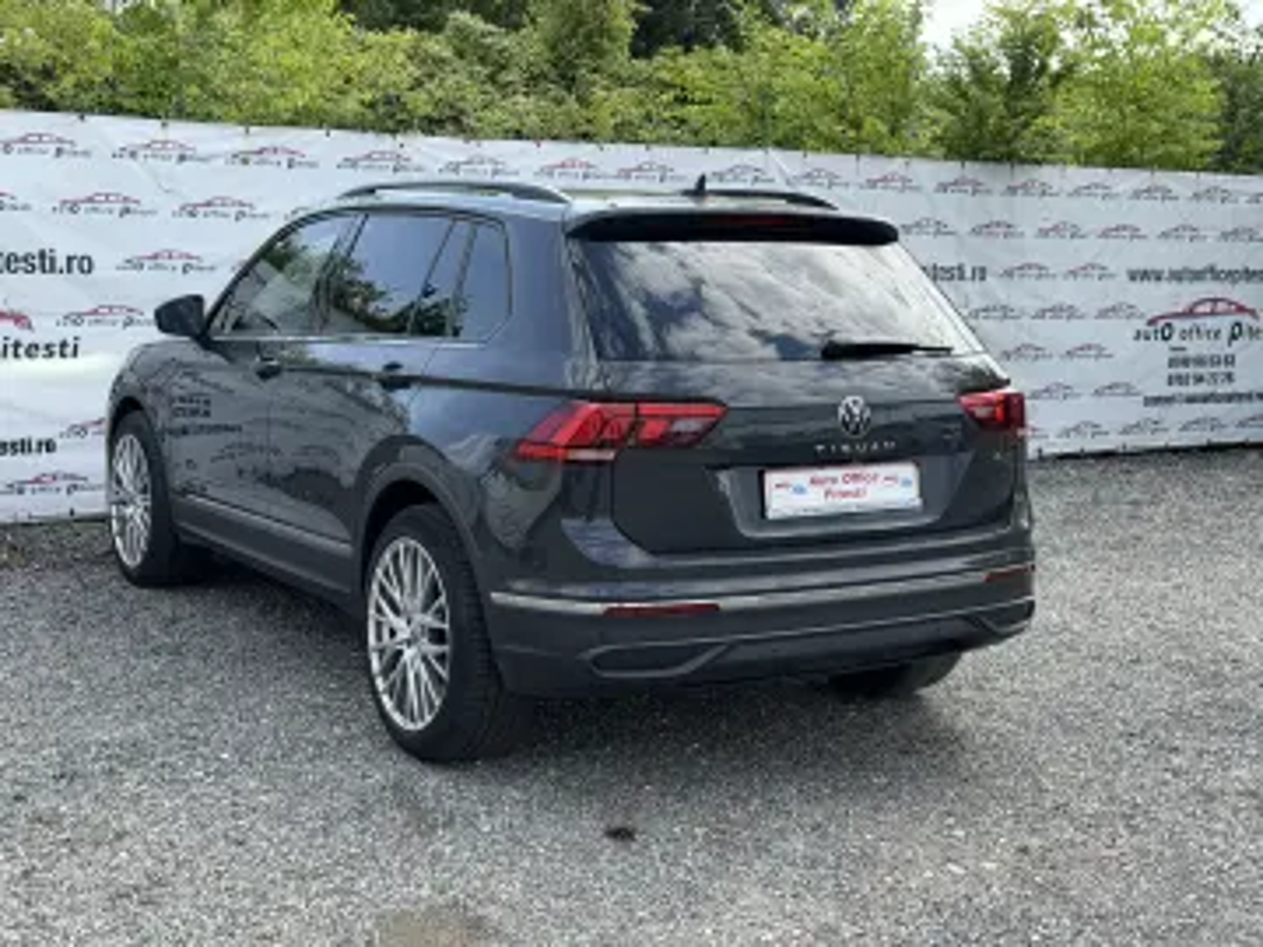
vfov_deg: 30.3
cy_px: 474
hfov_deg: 39.7
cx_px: 632
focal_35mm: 48
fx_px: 1751
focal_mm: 6.76
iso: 64
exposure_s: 1/1167
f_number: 1.78
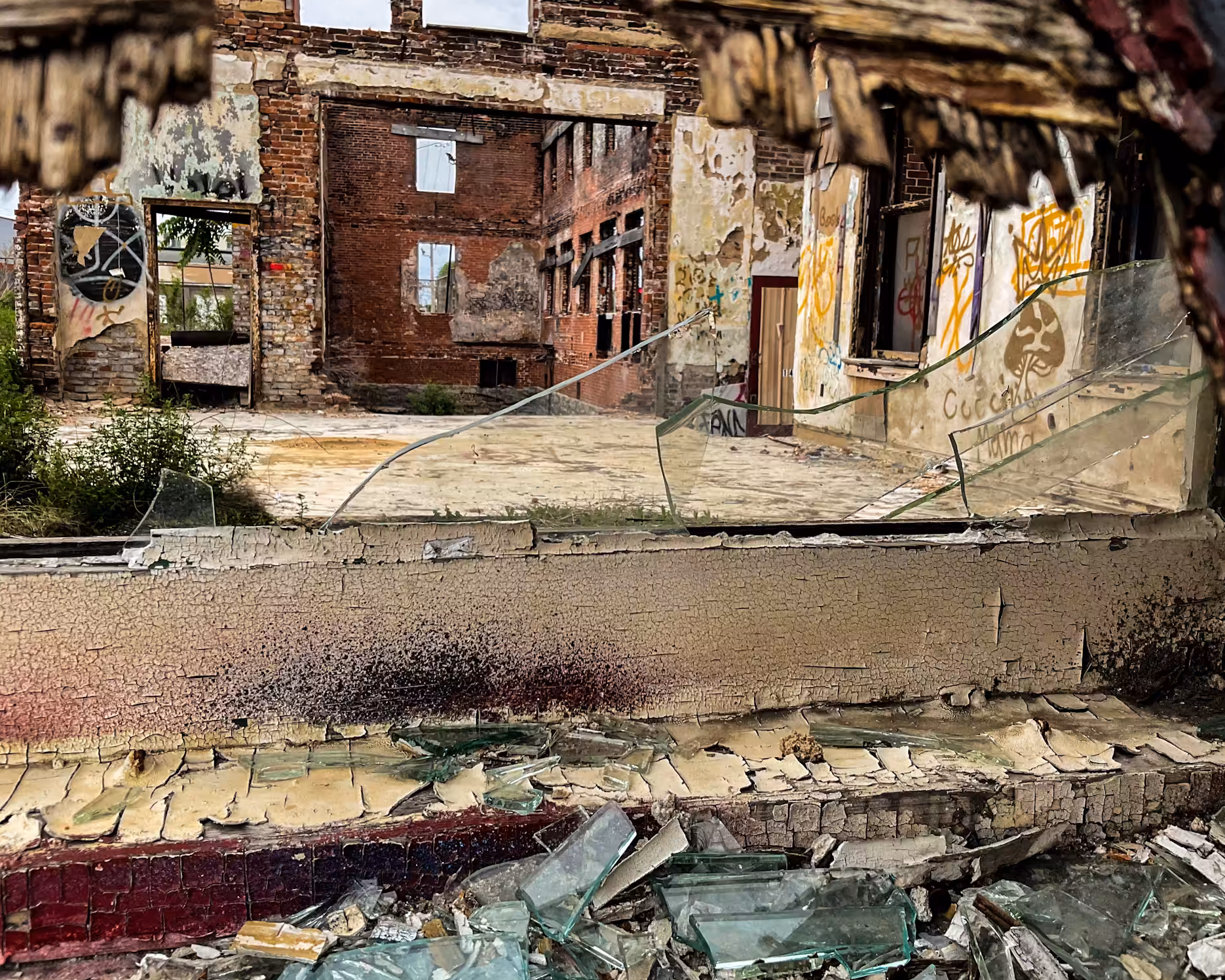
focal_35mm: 31
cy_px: 486
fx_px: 1124
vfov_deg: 47.1
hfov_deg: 57.2
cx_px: 636
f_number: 1.8
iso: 16
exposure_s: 1/710
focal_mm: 3
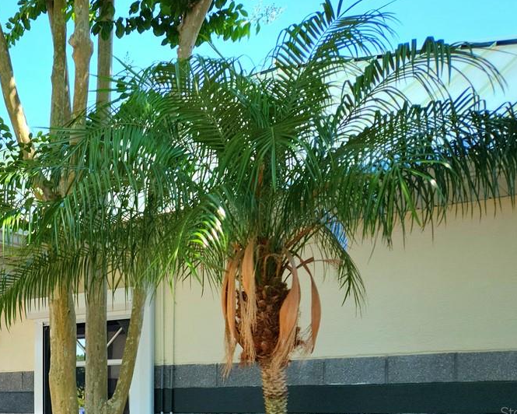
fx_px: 826
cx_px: -48
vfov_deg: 26.6
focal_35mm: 54
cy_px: 412
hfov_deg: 31.0
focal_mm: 5.4
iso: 20
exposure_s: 1/385
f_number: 1.8
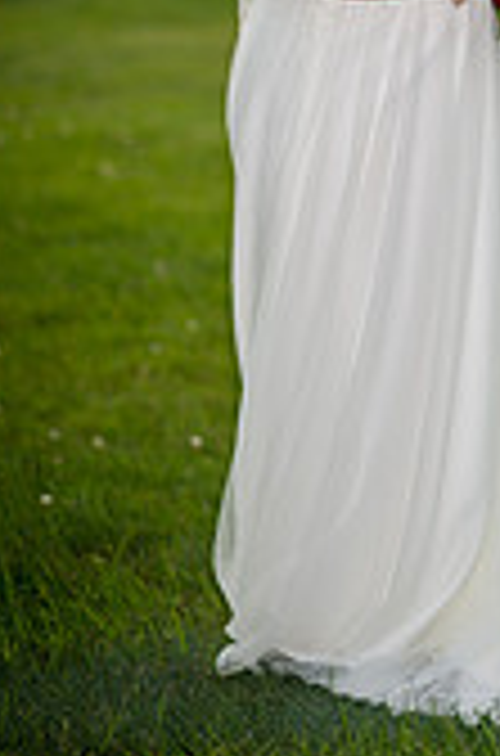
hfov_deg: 6.0
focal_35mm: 228
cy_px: 36
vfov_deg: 9.0
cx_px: 570
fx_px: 4779
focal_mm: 85
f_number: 1.4
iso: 100
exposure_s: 1/1000
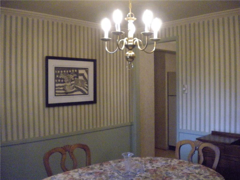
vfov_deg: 40.7
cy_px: 90
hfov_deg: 52.6
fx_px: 243
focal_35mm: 35
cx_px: 120
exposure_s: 1/105
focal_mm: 6.3
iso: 1600
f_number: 3.1
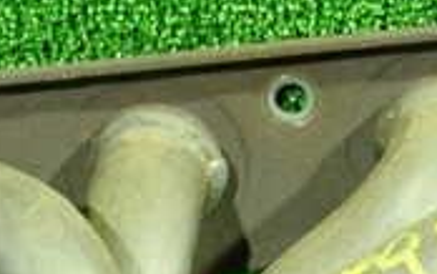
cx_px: 271
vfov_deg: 10.9
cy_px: 382
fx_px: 1394
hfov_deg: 17.8
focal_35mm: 117
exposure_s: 1/15
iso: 800
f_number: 2.4
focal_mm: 5.79
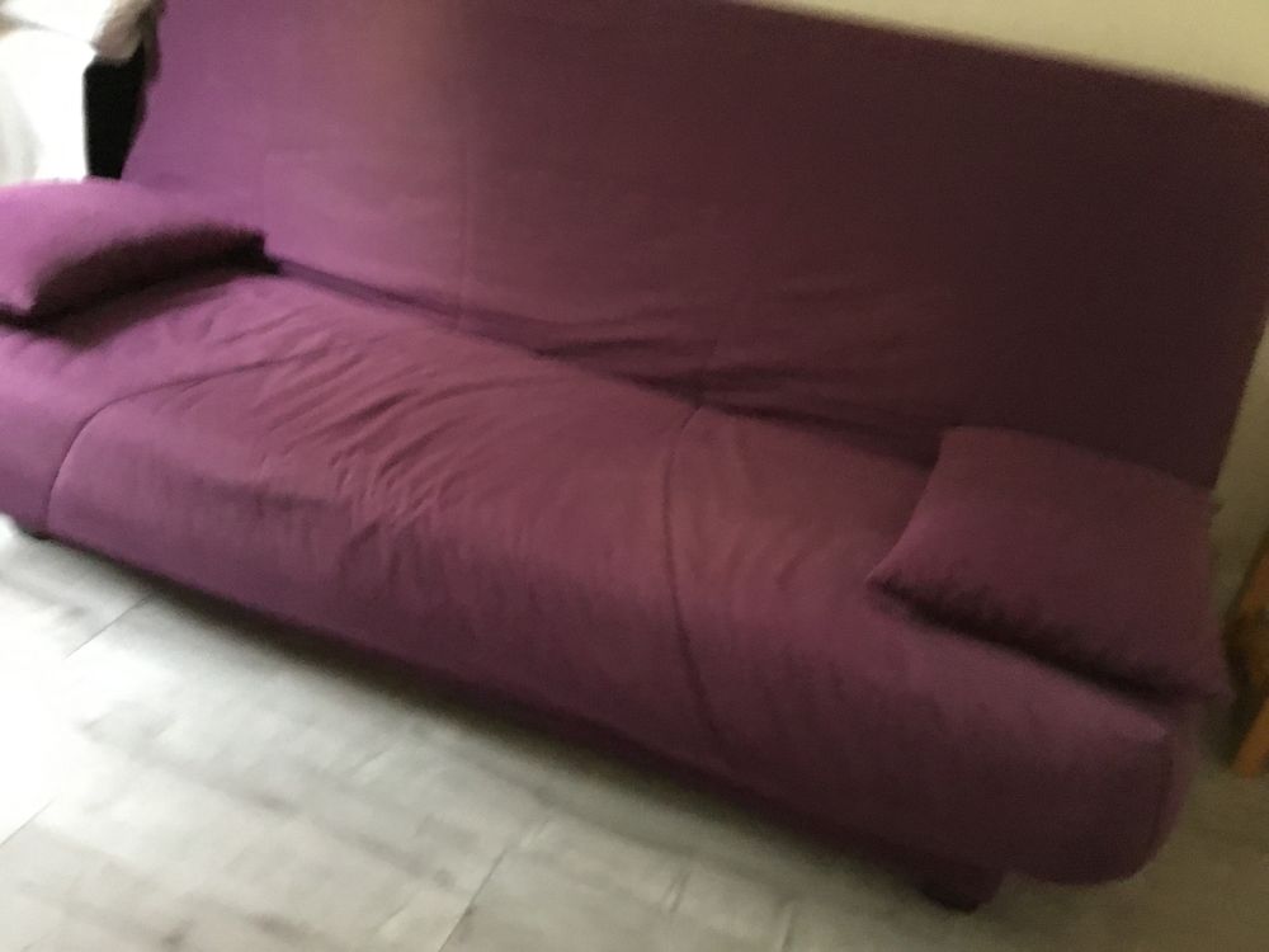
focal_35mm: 31
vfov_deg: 45.4
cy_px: 476
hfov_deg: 58.4
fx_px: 1136
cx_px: 634
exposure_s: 1/17
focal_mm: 3.3
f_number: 2.4
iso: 640
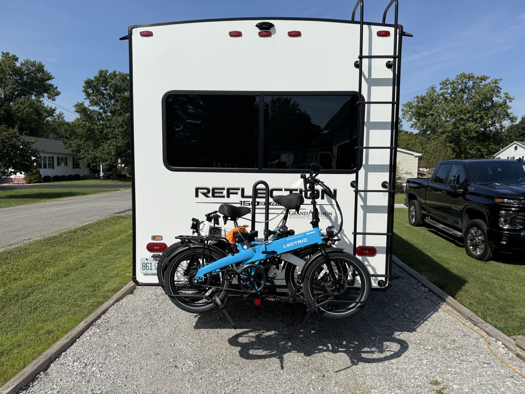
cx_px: 262
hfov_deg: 71.6
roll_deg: -0.1
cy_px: 197
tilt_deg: -5.0
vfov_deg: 56.8
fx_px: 364
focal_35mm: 24
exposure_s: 1/7353
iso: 80
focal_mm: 6.76
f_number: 1.78
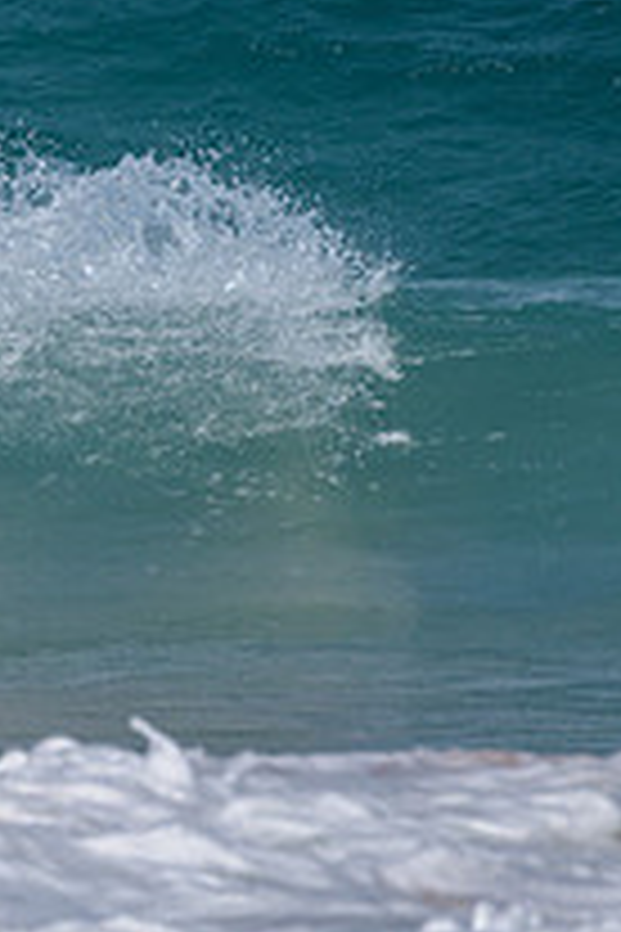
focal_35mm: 1718
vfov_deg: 1.2
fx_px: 44450
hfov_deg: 0.8
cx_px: -352
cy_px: 182
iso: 90
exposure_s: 1/2000
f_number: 5.6
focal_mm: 500
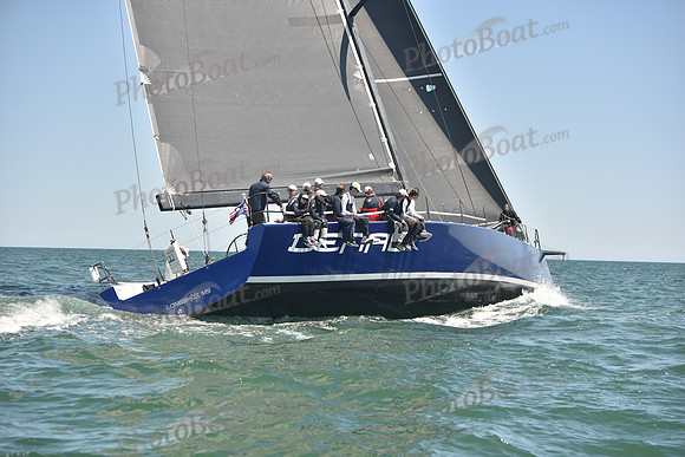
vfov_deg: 19.5
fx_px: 1332
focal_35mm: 70
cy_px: 228
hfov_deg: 28.8
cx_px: 342
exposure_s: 1/800
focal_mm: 70
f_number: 4.5
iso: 250
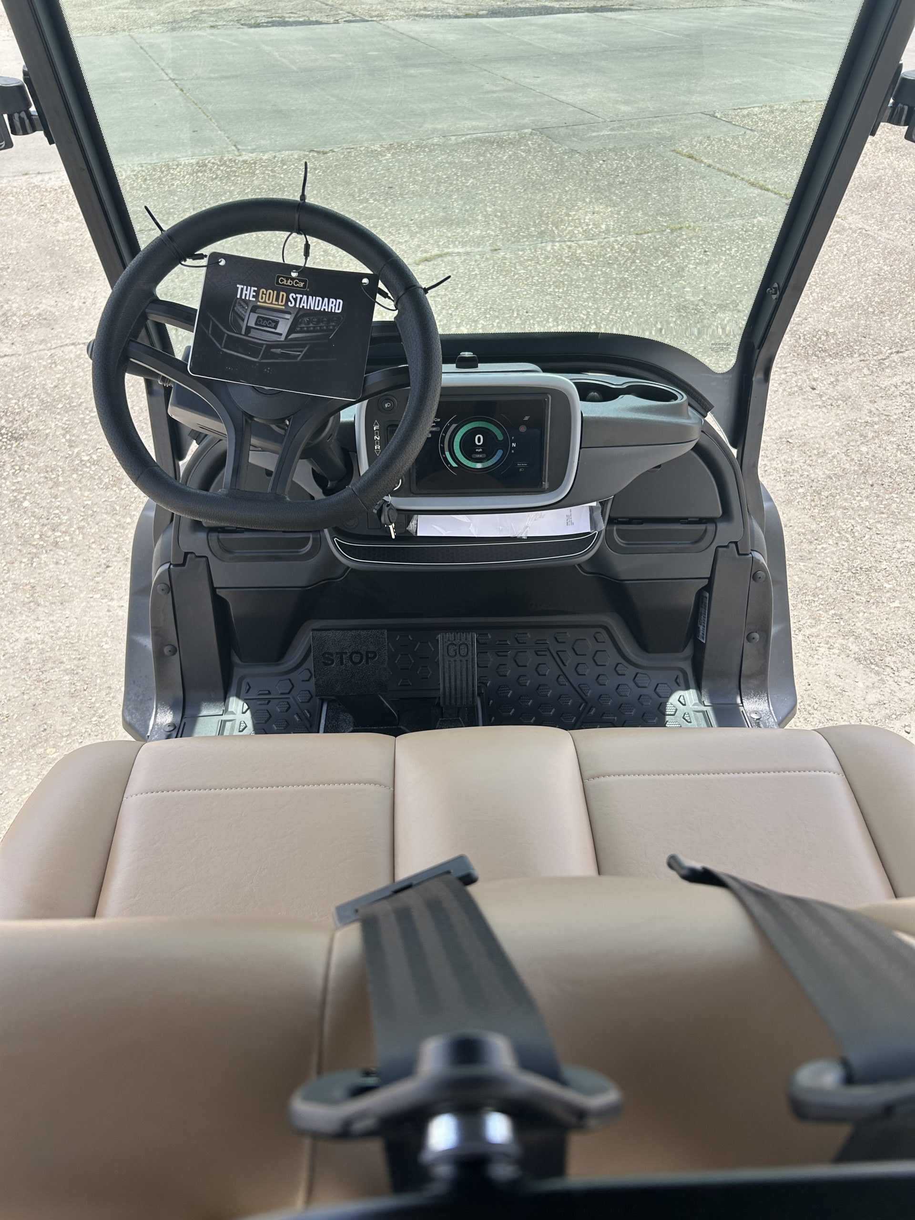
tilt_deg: -38.8
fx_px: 916
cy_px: 610
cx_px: 458
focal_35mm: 26
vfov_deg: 67.3
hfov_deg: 53.1
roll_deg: -0.9
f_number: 1.5
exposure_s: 1/1431
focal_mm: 5.7
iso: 50
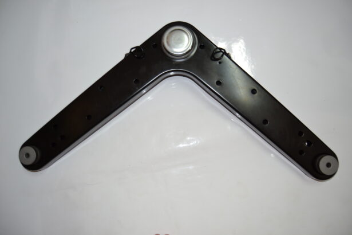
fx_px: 264
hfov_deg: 67.4
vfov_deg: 47.9
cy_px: 118
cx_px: 176
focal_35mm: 27
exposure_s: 1/25
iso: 200
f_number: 3.5
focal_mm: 18
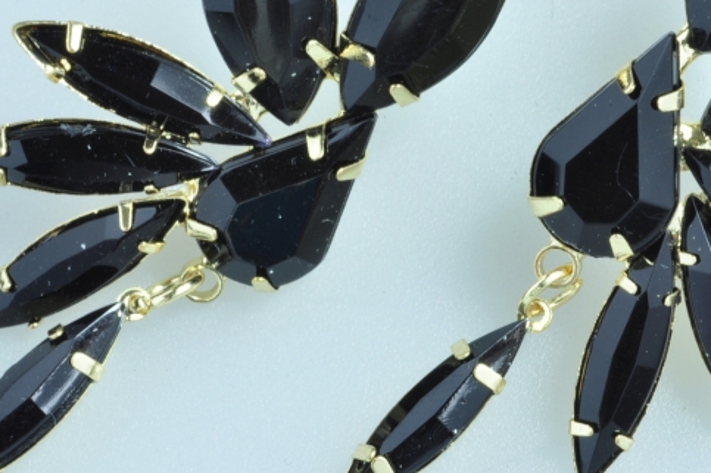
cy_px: 165
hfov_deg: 13.8
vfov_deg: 9.2
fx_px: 2940
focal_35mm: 149
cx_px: 408
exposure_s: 1
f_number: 32
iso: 200
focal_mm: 60
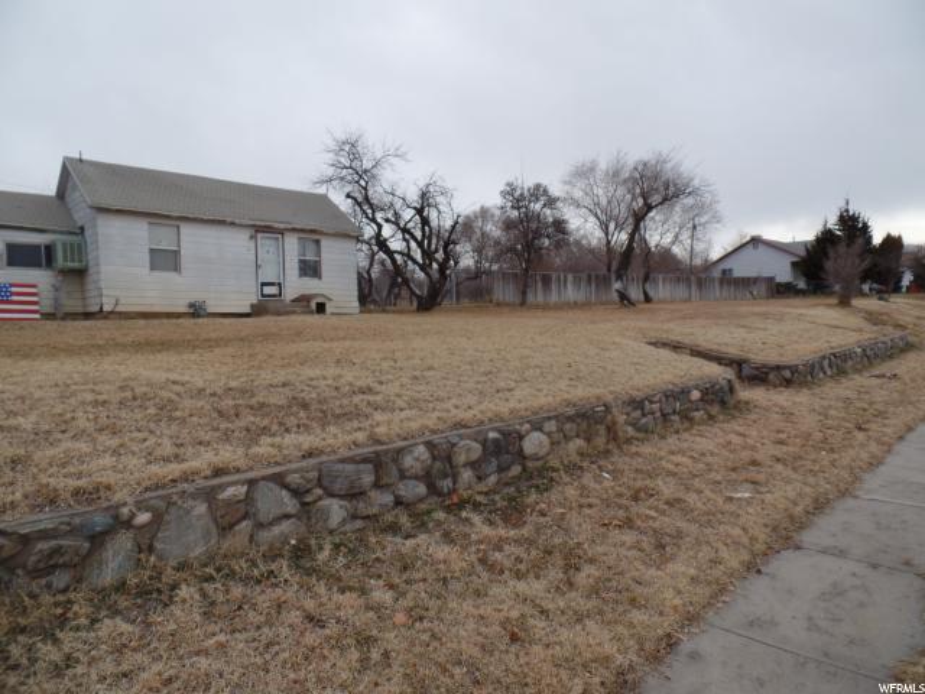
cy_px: 347
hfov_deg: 73.9
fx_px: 615
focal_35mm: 23
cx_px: 462
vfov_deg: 58.9
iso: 80
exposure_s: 1/250
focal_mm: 4.1
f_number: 3.5
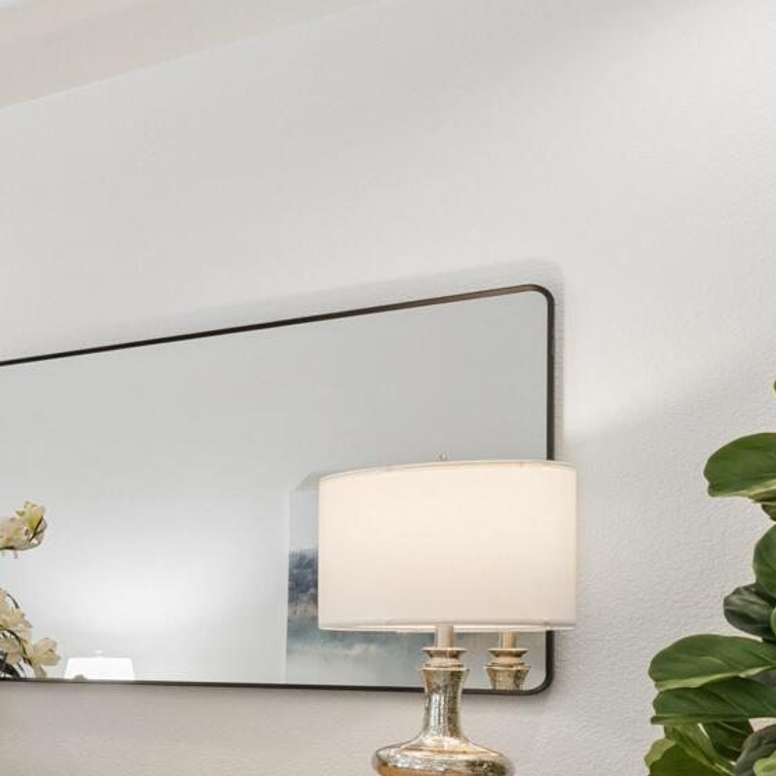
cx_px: -650
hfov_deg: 20.9
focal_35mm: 53
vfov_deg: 31.3
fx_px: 1344
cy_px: 629
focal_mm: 14
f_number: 9
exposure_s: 1/25
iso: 320
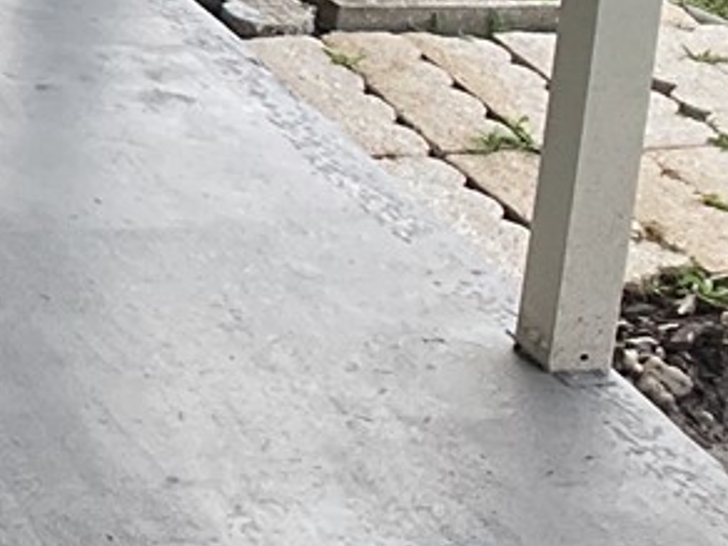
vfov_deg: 8.9
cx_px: -935
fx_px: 3344
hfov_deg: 10.8
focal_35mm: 159
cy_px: -444
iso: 16
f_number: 1.8
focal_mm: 3
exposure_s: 1/353
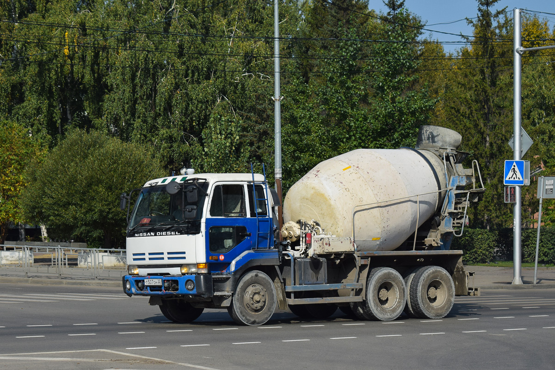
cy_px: 185
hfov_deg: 24.6
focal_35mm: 82
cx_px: 278
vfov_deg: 16.6
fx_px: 1272
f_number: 7.1
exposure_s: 1/1250
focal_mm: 55
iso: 200
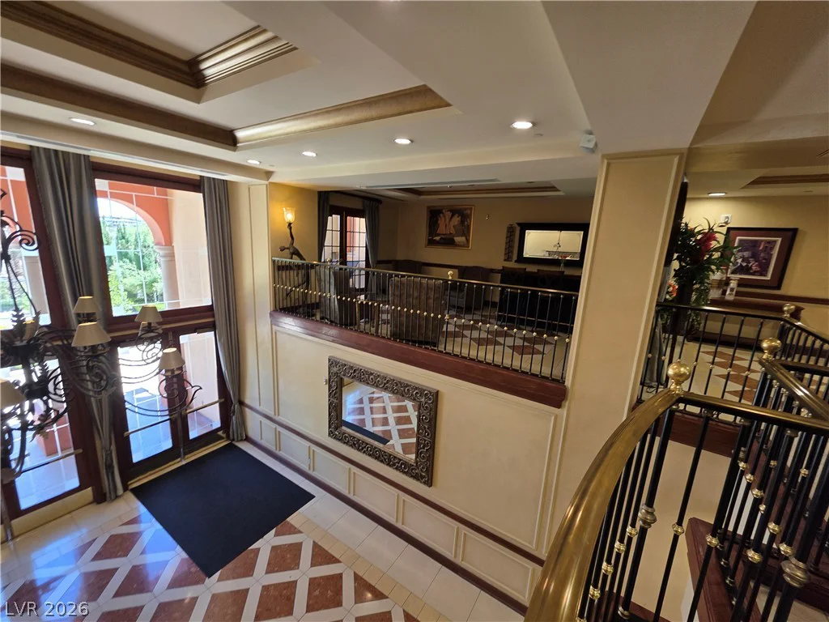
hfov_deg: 106.2
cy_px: 311
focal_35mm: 13
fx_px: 311
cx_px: 414
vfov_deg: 89.9
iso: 64
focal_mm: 2.2
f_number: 1.9
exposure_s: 1/120
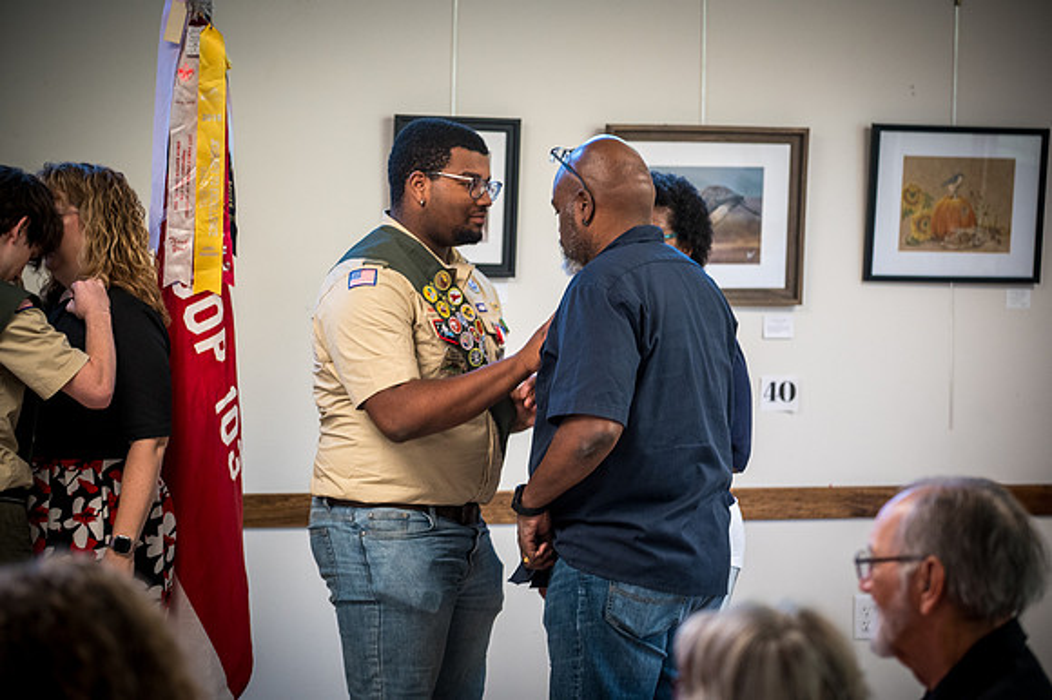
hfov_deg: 17.1
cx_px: 526
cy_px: 350
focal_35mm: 120
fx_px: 3505
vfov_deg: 11.4
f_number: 4
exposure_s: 1/125
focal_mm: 120
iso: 2500
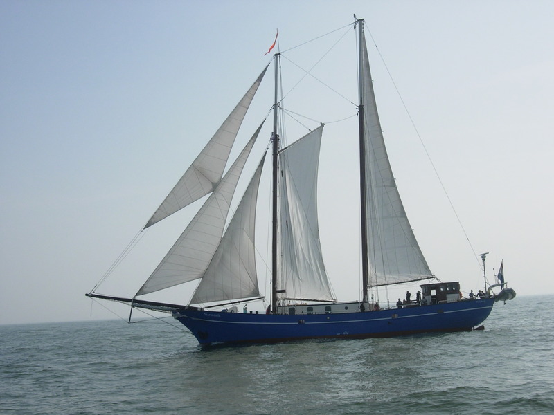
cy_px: 208
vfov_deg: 24.0
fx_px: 976
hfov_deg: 31.7
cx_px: 277
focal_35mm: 61
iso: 79
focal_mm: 12.7
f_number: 5.9
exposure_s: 1/939
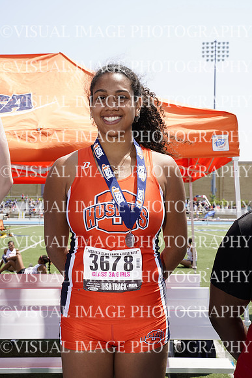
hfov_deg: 29.3
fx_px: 483
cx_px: 126
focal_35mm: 46
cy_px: 189
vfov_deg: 42.7
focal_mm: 46
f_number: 8
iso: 100
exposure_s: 1/160
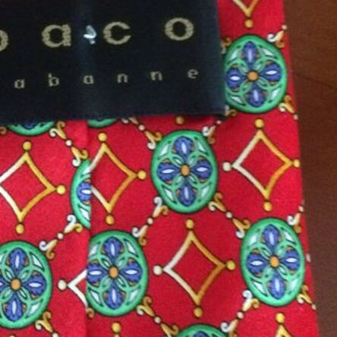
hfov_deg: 22.4
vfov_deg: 22.1
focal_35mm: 77
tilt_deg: -78.6
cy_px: 47
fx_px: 848
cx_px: 124
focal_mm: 4.15
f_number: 2.2
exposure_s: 1/17
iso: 500
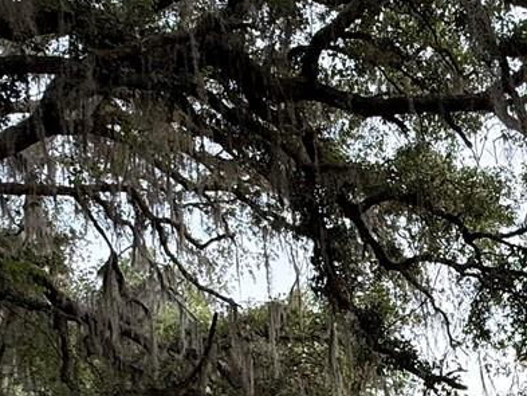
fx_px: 868
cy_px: 452
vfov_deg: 23.8
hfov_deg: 32.3
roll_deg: +2.1
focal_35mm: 57
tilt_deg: +8.3
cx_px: 464
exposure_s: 1/256
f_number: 2.2
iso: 64
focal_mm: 2.22
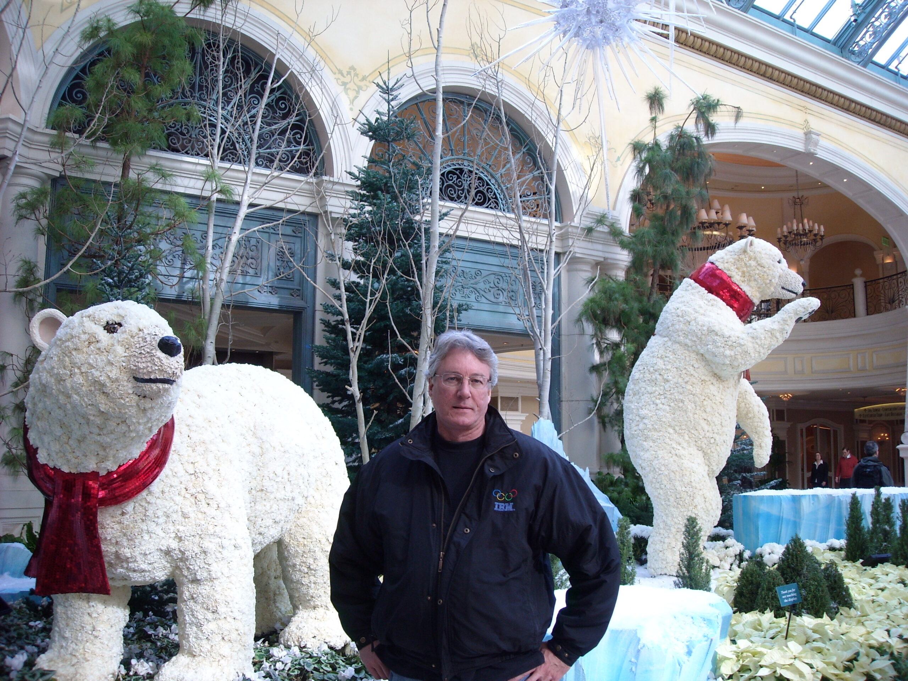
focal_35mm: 35
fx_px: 918
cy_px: 340
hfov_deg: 52.6
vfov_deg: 40.7
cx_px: 454
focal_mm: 5.7
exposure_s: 1/60
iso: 91
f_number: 2.8
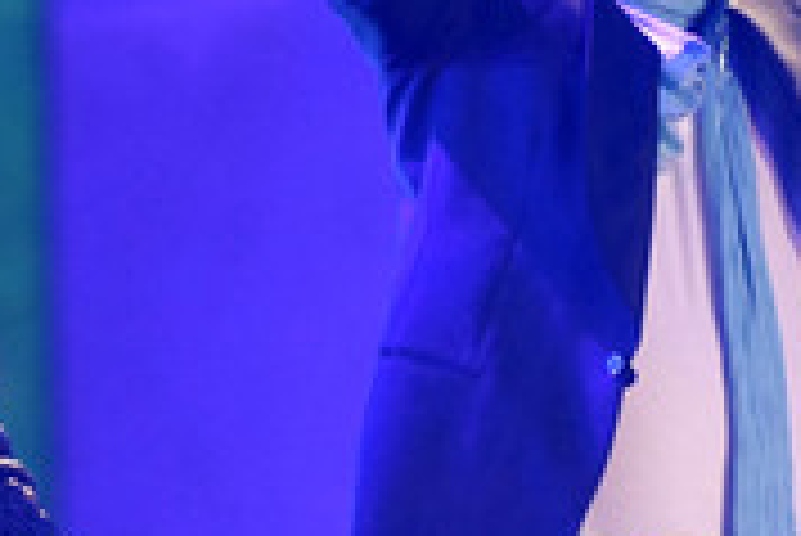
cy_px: 45
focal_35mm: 1036
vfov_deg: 1.3
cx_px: 421
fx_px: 23069
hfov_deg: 2.0
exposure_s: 1/640
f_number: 5.6
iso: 12800
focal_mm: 410
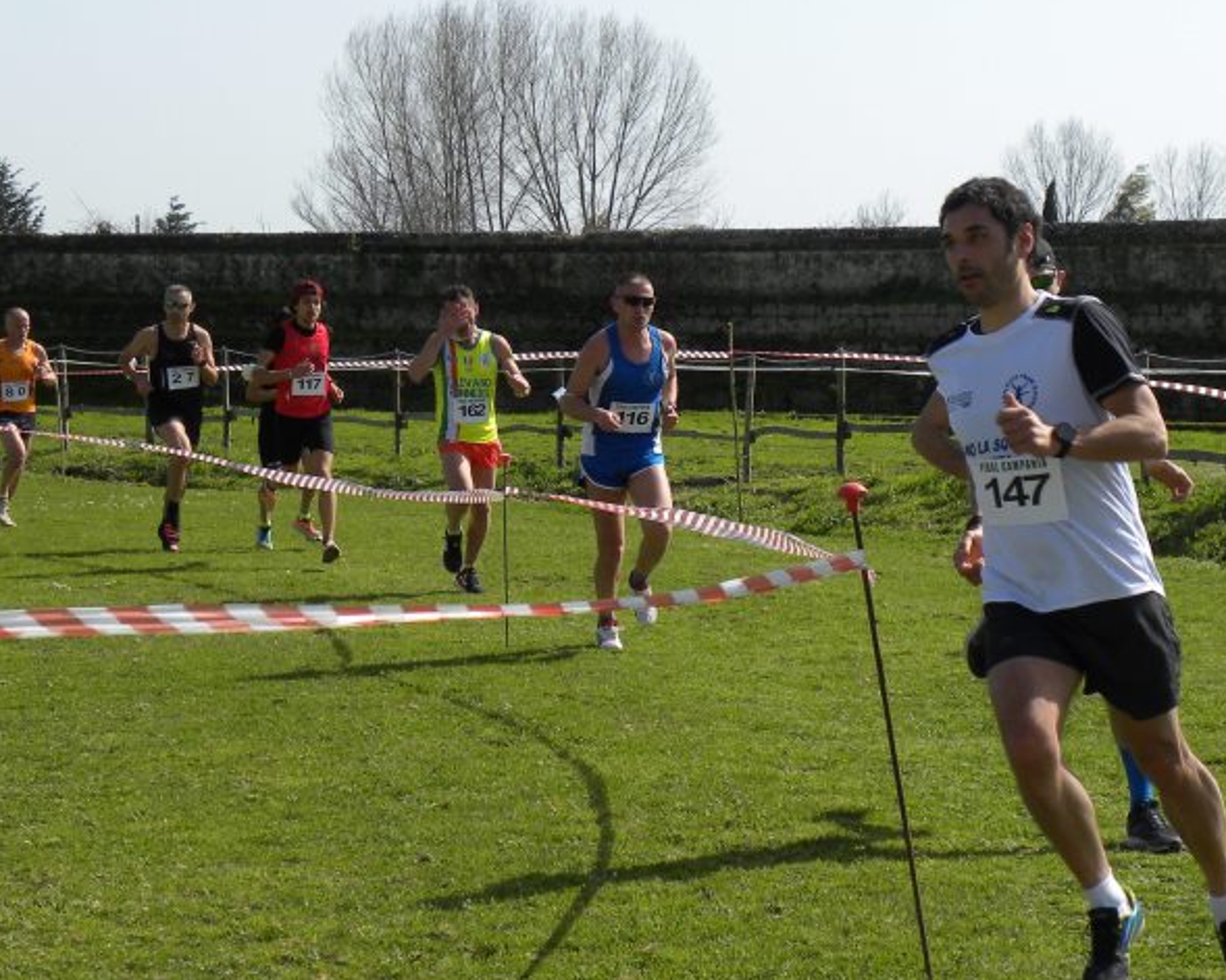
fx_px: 2540
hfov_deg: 27.1
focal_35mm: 70
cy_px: 487
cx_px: 583
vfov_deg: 21.9
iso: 64
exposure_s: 1/468
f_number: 4.5
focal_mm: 11.8
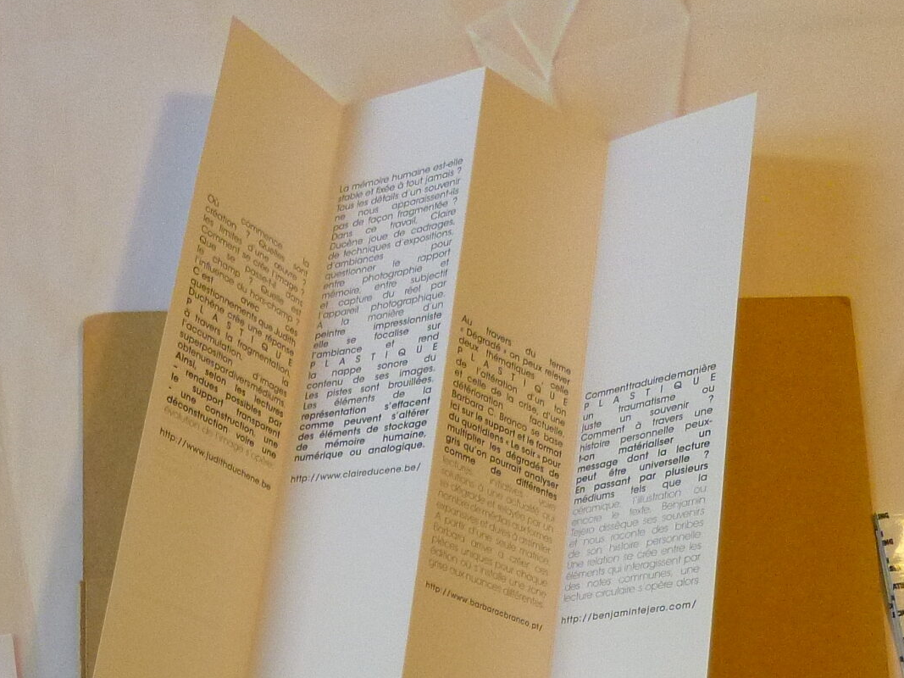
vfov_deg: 23.1
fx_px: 1567
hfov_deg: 31.7
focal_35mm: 60
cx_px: 236
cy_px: 733
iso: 320
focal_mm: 4.5
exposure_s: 1/60
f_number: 3.1
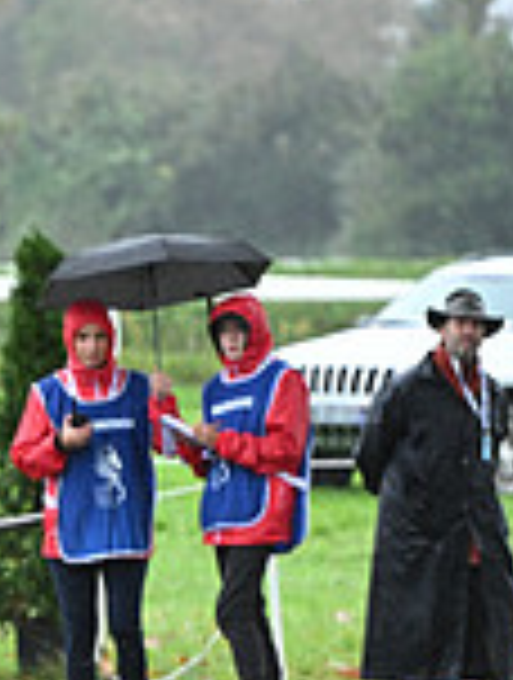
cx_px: -747
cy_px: 588
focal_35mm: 571
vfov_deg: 3.5
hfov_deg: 2.6
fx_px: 11235
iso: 1800
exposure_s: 1/1250
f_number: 5
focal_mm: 155
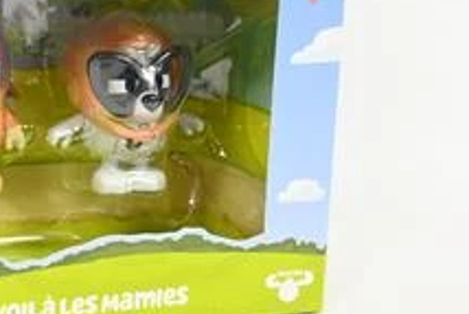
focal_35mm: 111
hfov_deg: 17.3
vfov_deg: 12.3
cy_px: 72
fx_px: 1447
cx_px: -145
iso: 500
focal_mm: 22
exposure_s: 1/125
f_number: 4
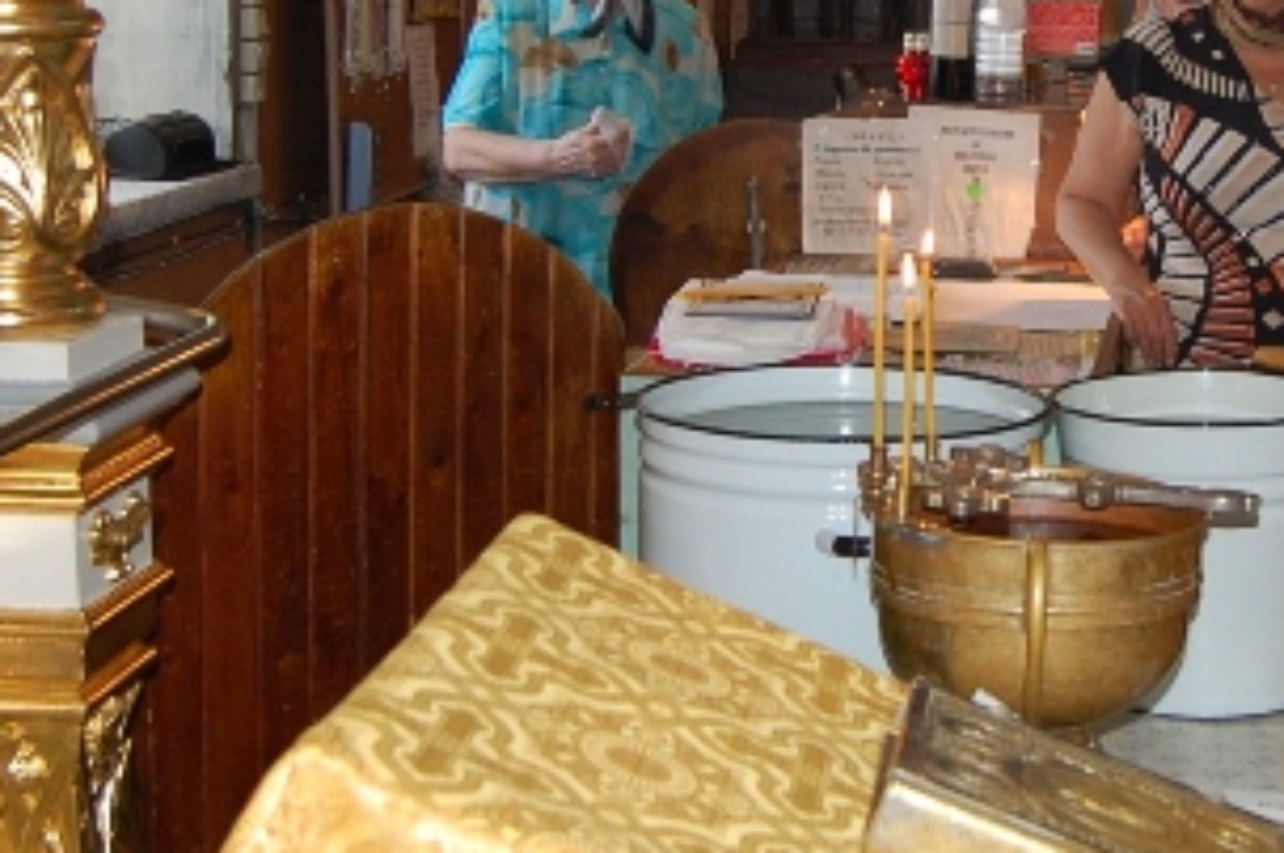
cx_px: 1052
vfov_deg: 18.9
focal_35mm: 71
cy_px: 152
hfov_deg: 27.8
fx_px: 2530
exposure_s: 1/60
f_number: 3.5
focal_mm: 18
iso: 400
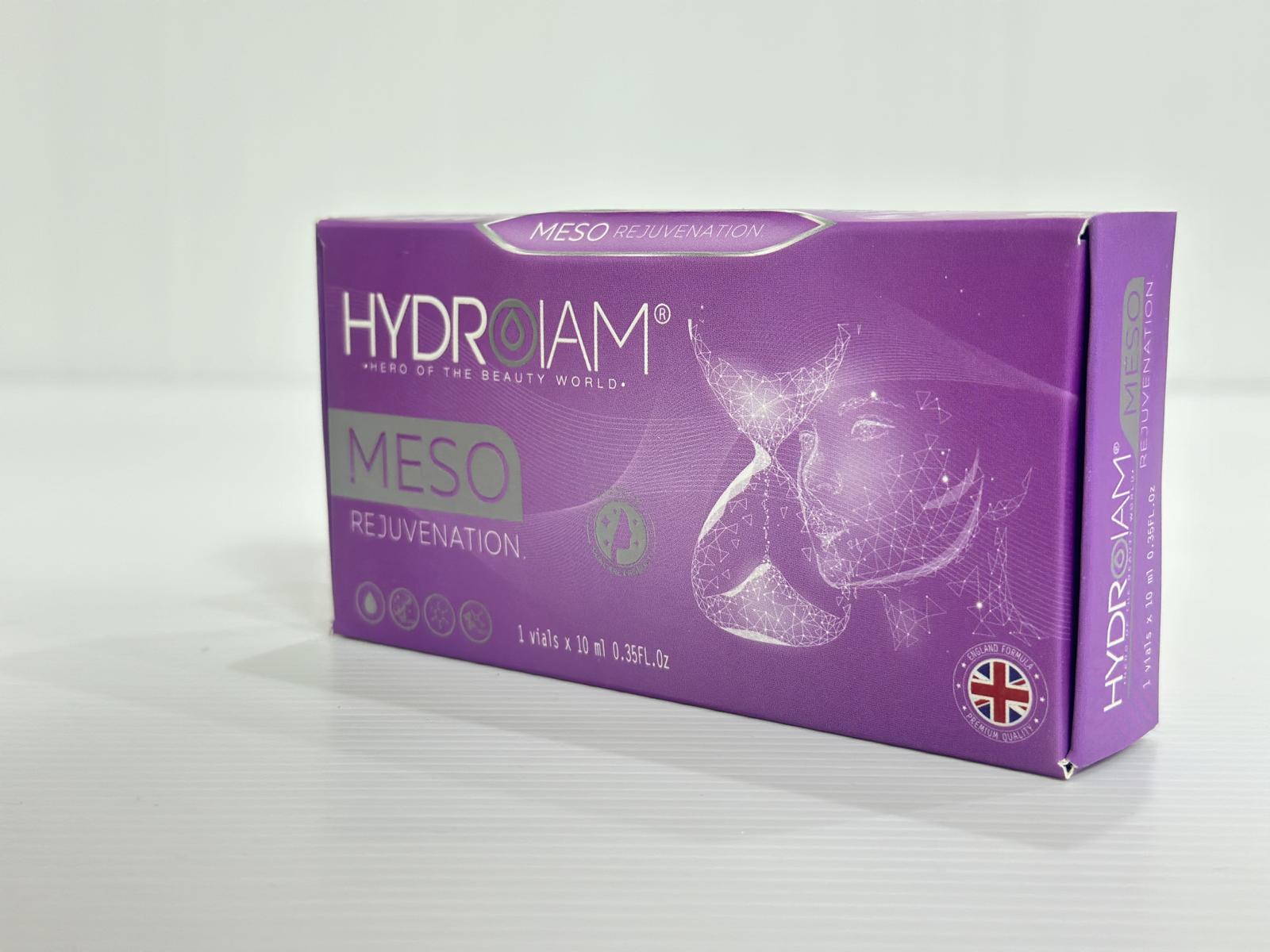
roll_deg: -0.1
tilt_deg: -6.8
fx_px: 1761
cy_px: 476
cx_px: 635
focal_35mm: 48
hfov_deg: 39.7
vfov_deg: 30.3
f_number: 1.78
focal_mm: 6.86
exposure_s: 1/50
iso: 200
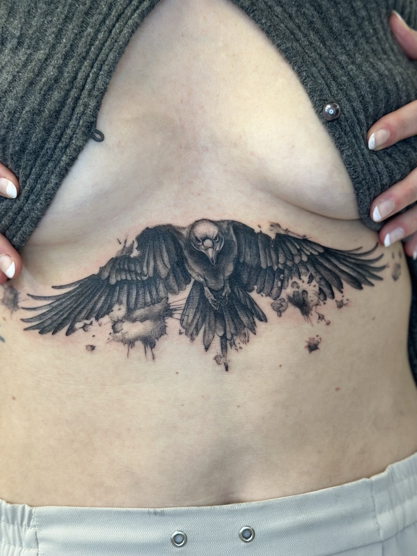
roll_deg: +3.5
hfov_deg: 30.3
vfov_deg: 39.7
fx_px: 771
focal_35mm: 48
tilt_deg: -7.9
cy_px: 278
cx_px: 208
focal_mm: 6.86
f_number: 1.78
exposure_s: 1/120
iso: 100
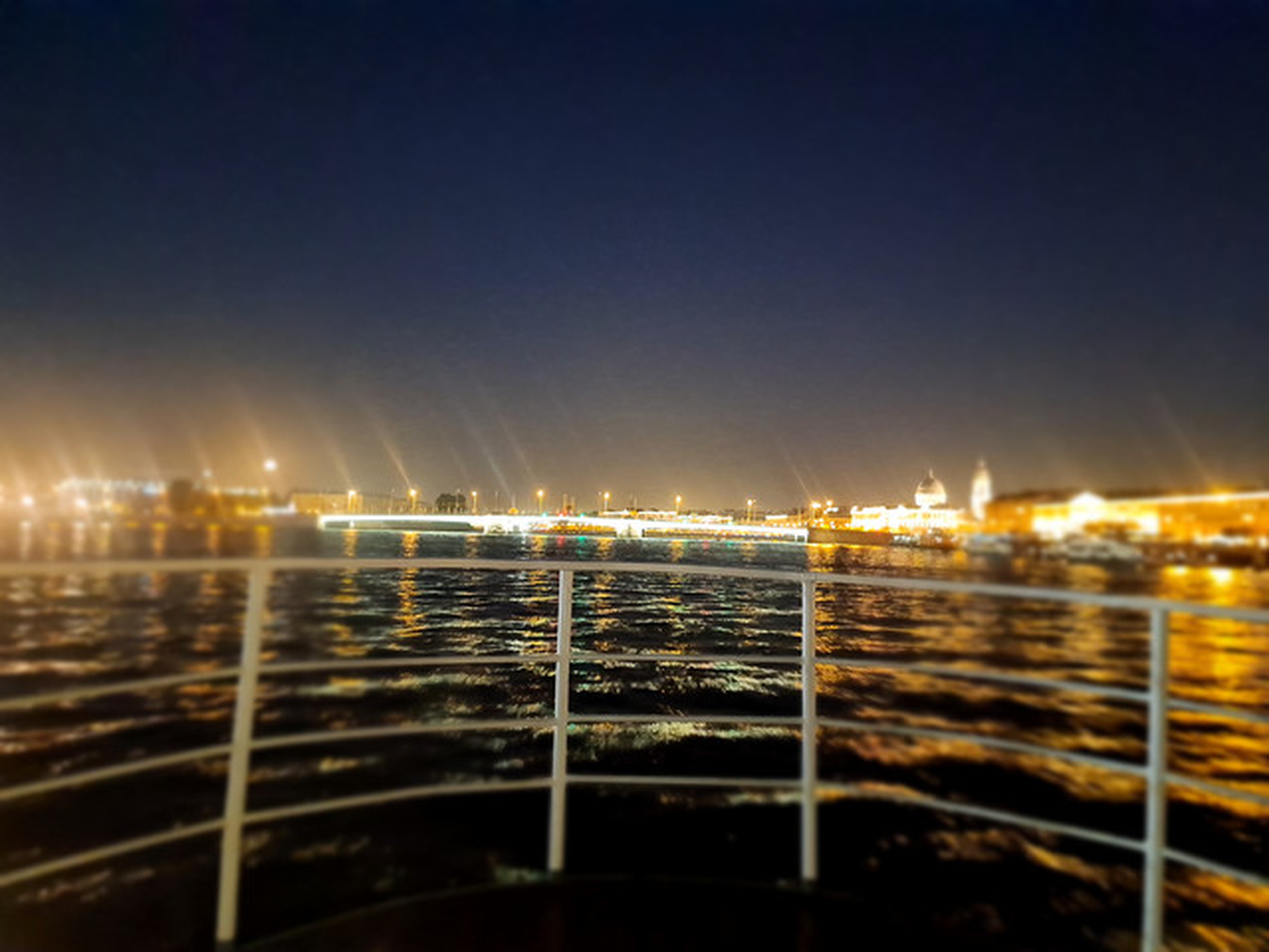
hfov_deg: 69.4
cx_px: 634
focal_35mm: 25
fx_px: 916
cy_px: 476
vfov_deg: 54.9
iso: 800
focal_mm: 7
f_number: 1.8
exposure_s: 1/10
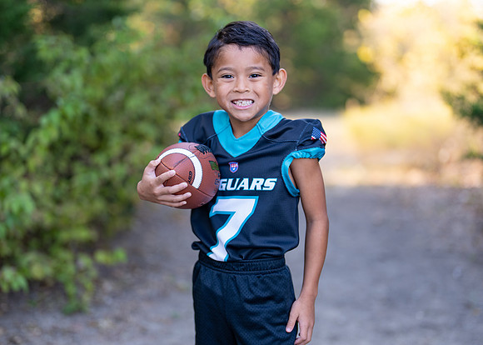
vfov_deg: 21.7
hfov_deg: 30.1
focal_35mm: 65
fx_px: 898
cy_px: 175
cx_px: 240
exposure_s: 1/320
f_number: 1.2
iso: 125
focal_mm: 50
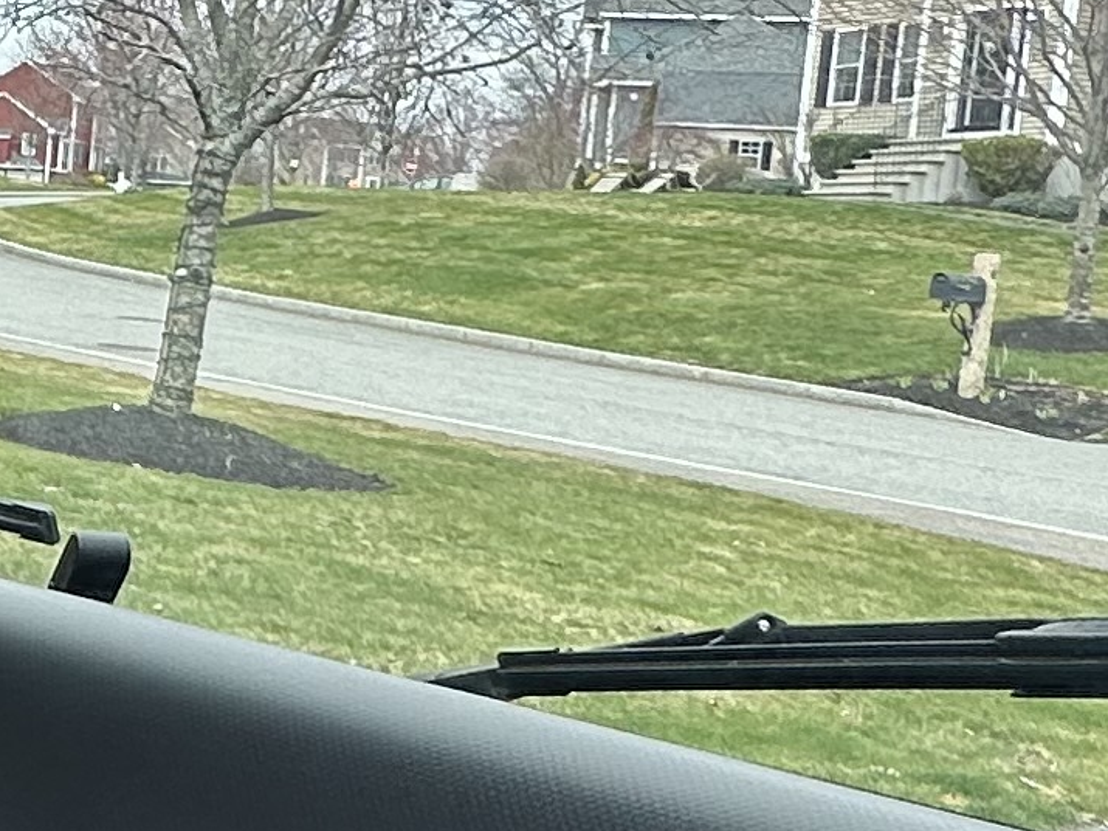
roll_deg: -4.1
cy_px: 454
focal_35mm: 79
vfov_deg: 18.7
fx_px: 2528
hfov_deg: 21.4
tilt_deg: -4.1
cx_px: -477
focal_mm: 2.22
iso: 40
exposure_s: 1/651
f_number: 2.2
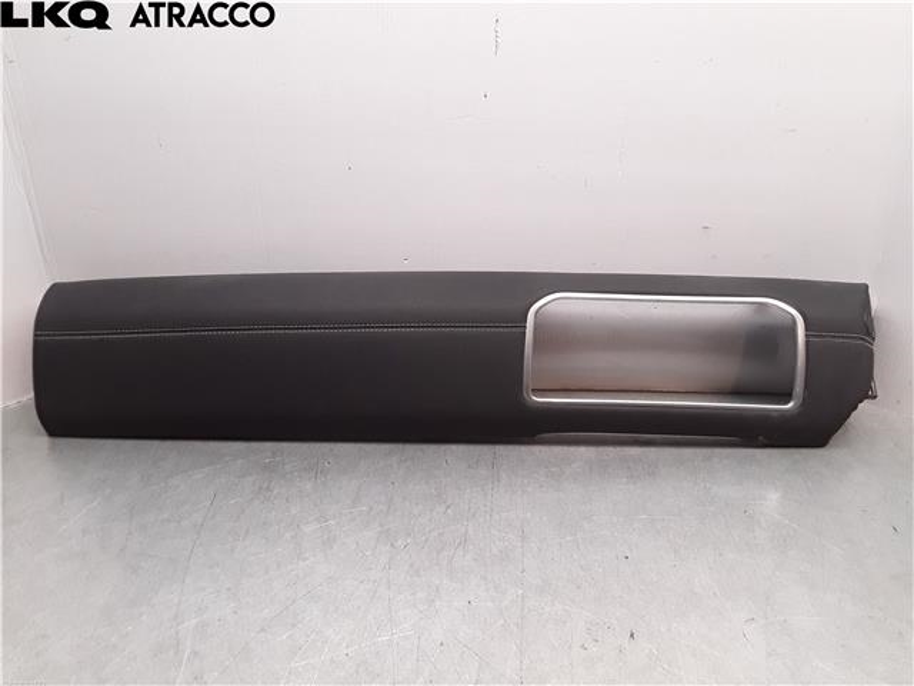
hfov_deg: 63.4
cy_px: 343
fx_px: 739
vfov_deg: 49.7
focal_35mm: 28
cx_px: 457
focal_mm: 2.91
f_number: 1.9
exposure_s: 1/100
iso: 100
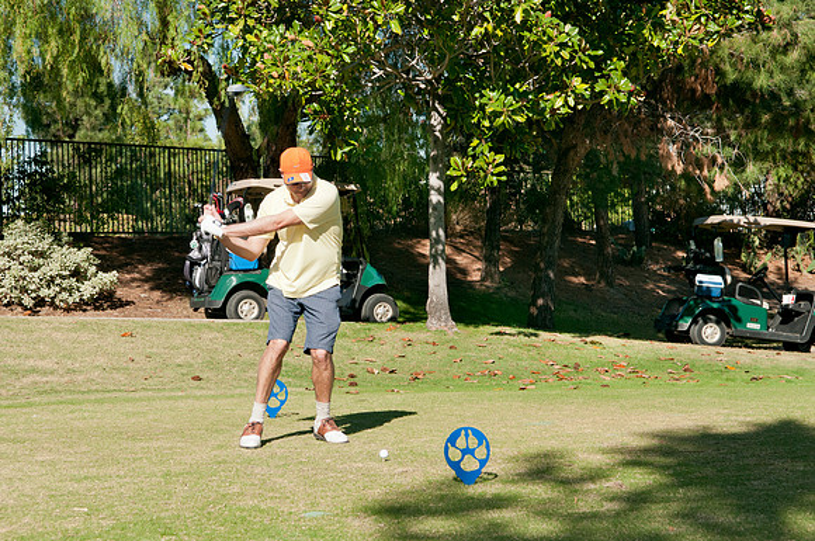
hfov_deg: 29.9
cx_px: 408
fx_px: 1526
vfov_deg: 20.1
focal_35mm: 68
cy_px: 270
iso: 200
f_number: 7.1
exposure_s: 1/200
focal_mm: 45
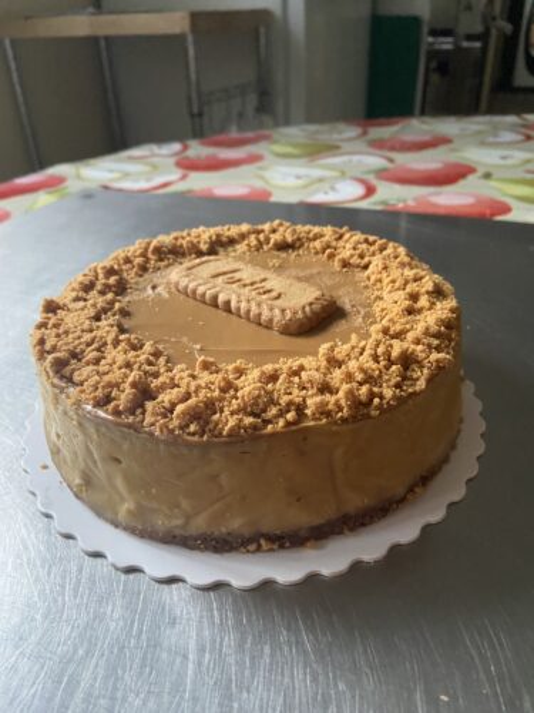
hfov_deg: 53.1
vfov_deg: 67.3
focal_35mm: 26
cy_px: 356
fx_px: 535
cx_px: 267
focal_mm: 4.25
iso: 640
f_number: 1.8
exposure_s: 1/36
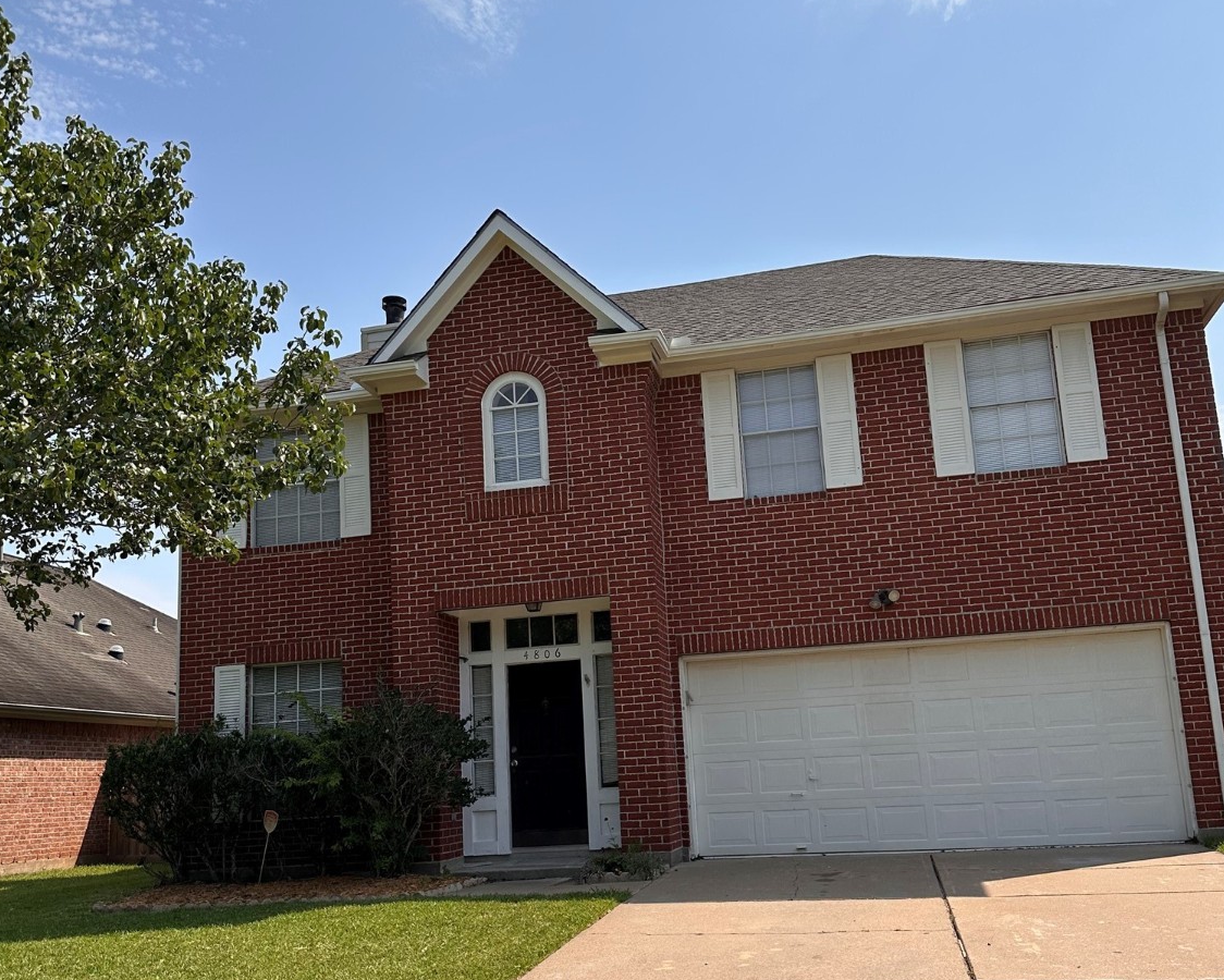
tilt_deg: +12.7
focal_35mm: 32
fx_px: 1160
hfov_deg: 55.6
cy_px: 549
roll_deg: +3.2
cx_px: 622
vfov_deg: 45.7
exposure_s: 1/8197
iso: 80
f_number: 1.78
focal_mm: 6.86
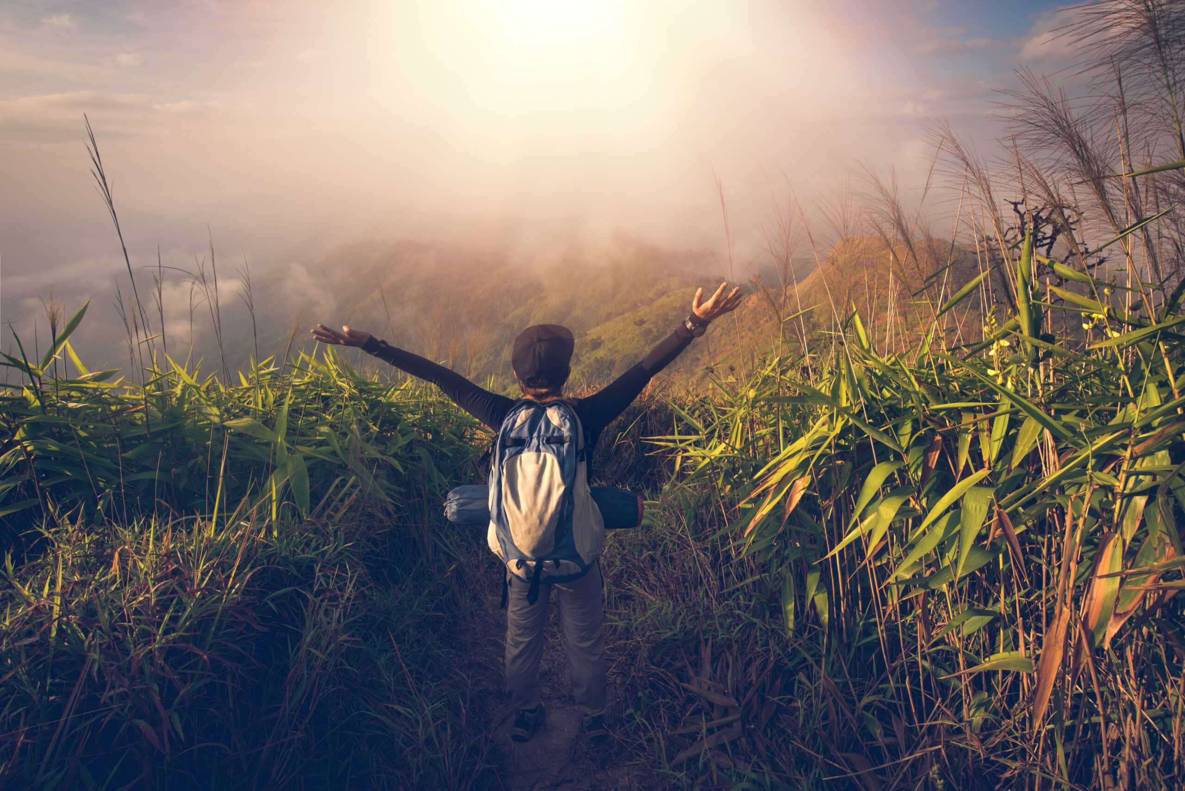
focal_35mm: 18
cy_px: 396
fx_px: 593
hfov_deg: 90.0
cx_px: 592
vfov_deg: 67.4
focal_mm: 18
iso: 200
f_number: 8
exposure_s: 1/250
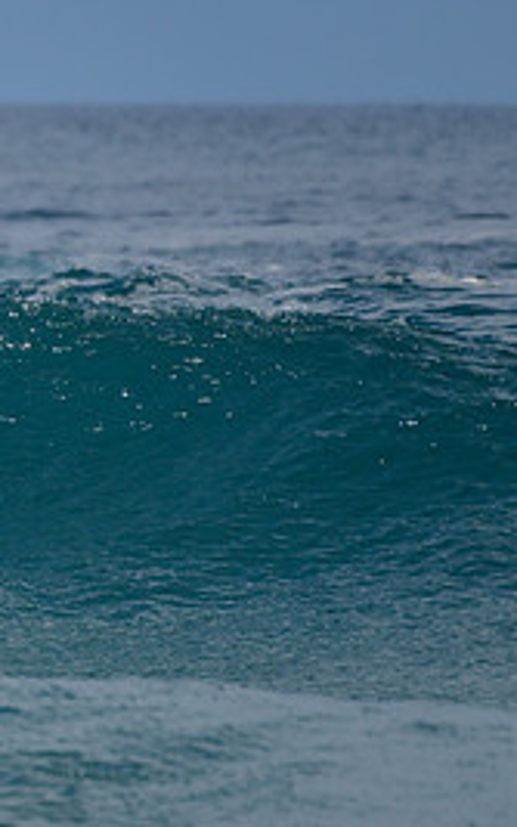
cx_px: -365
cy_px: 410
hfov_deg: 1.0
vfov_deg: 1.6
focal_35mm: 1355
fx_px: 30531
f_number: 5.6
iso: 220
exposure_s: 1/2000
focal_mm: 500
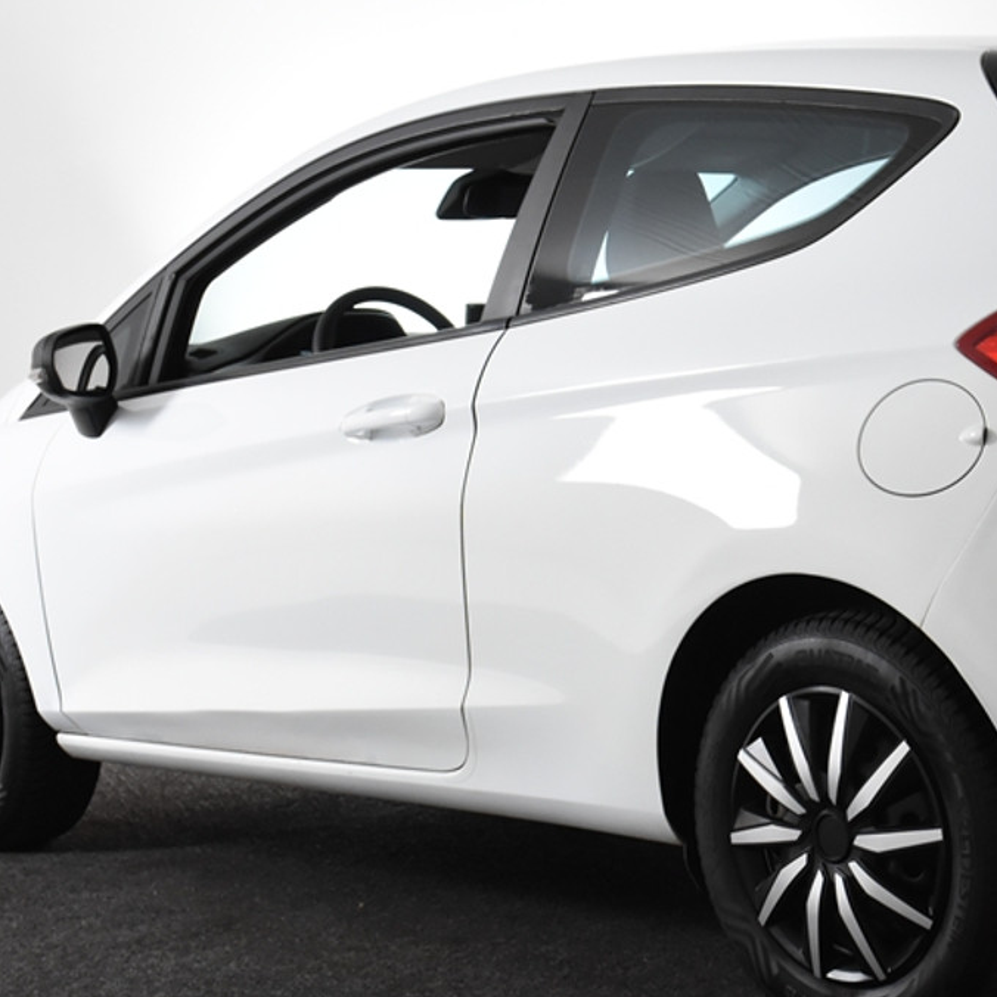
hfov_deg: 20.9
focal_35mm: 82
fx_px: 2668
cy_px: 532
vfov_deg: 21.2
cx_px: 795
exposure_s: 1/80
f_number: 4.5
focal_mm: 31
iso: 1600
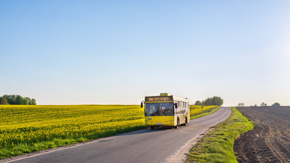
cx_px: 146
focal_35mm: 48
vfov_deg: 24.9
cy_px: 86
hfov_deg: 42.9
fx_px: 369
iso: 160
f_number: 5
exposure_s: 1/1250
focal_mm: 45
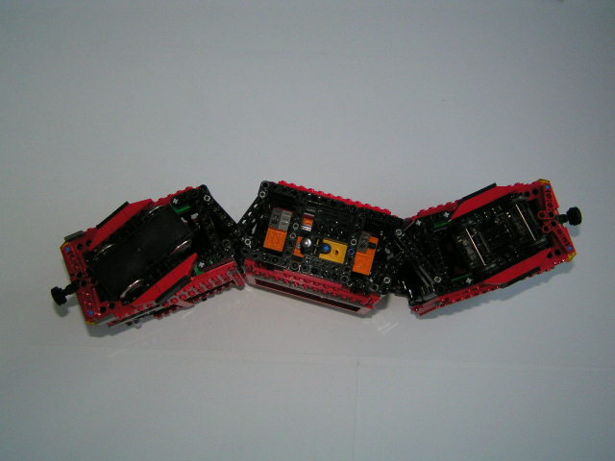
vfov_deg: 37.7
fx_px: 675
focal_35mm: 38
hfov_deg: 49.0
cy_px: 230
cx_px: 308
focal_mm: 5.8
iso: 200
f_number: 2.8
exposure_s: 1/40
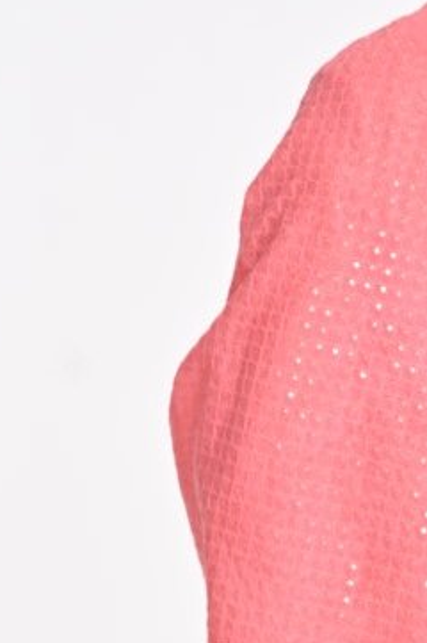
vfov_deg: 9.3
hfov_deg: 6.3
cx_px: 592
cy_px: 956
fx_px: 3850
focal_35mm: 216
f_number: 8
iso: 320
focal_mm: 48
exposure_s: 1/160
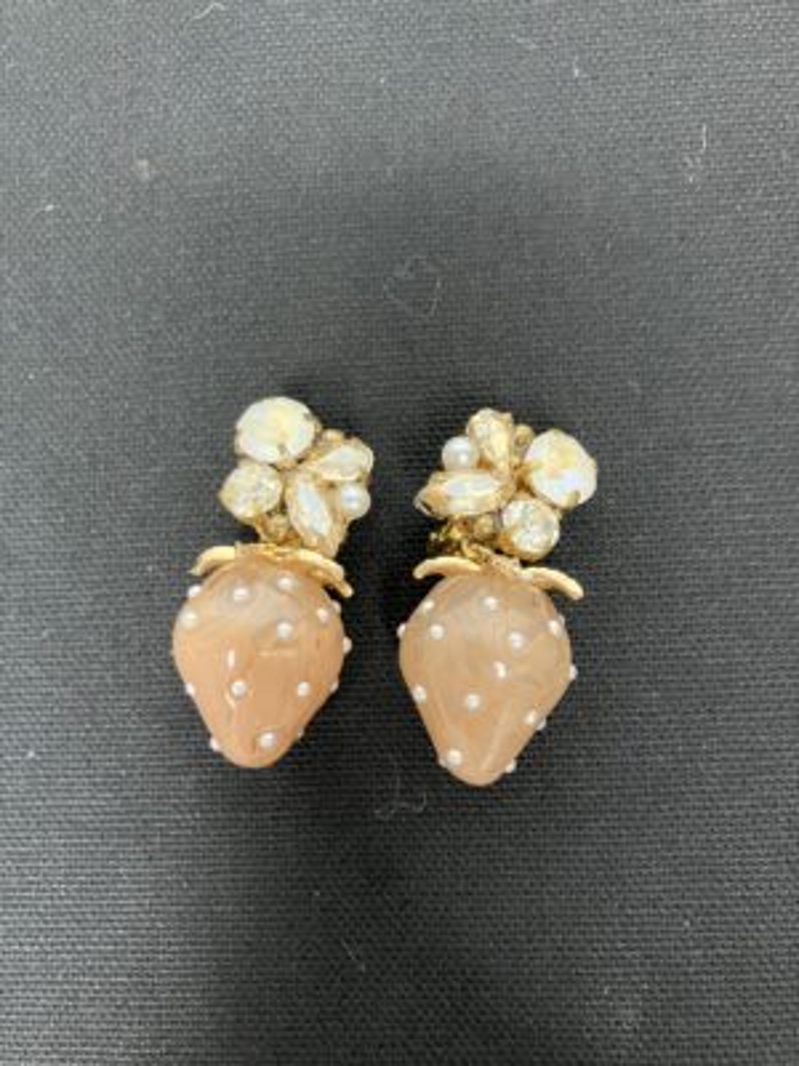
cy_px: 533
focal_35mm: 28
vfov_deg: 63.4
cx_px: 400
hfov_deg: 49.7
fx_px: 862
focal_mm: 3.99
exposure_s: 1/25
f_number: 1.8
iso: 320
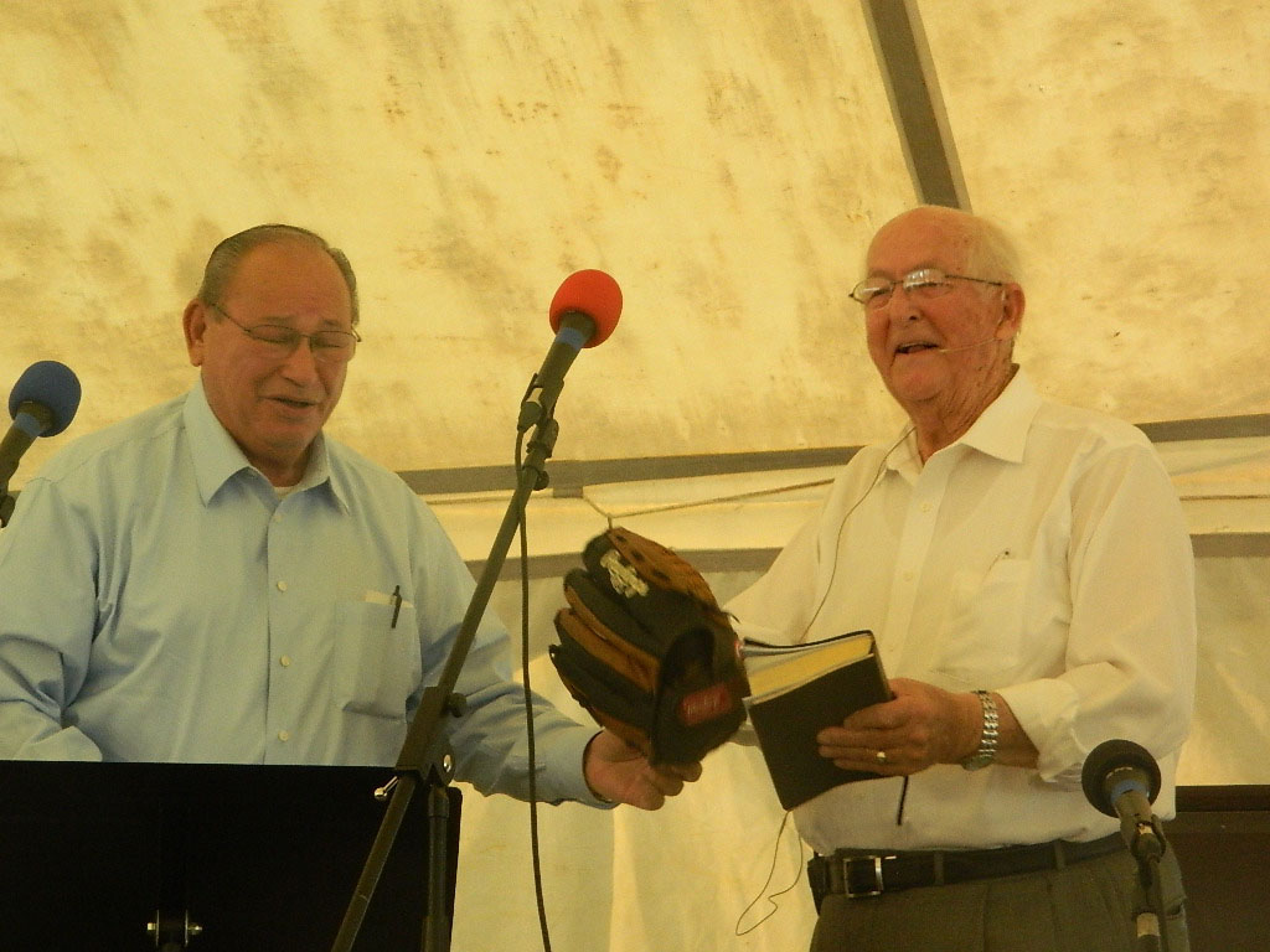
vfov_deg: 11.5
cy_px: 476
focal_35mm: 129
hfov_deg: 15.3
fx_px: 4733
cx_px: 635
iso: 400
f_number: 4.7
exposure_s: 1/100
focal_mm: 23.2
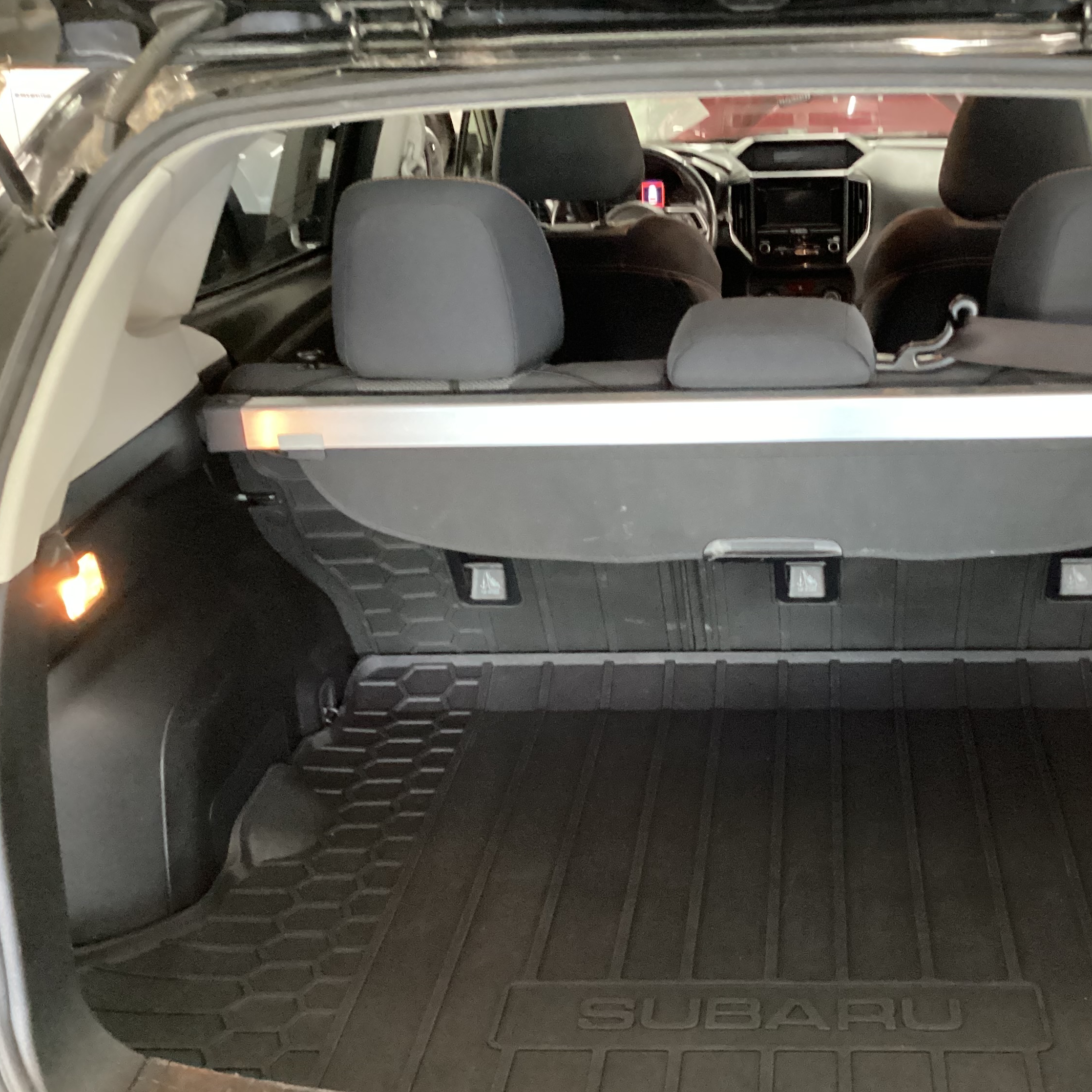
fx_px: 1428
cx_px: 761
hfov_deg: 41.1
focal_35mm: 40
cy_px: 577
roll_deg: +1.7
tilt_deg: -26.0
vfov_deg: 41.8
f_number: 2.4
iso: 800
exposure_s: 1/24
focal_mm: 3.3
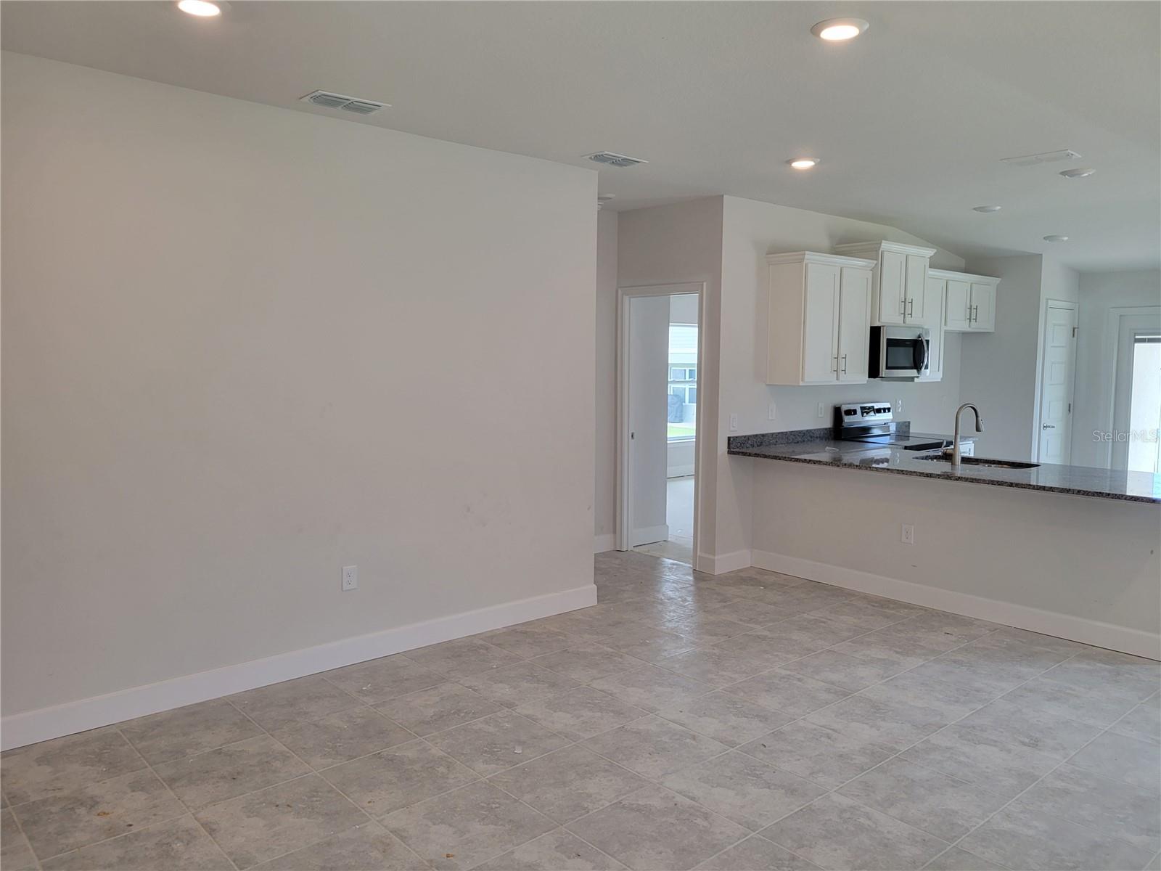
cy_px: 436
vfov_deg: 53.1
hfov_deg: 67.3
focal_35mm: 26
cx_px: 580
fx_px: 872
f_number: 1.8
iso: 100
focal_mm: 5.4
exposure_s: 1/120
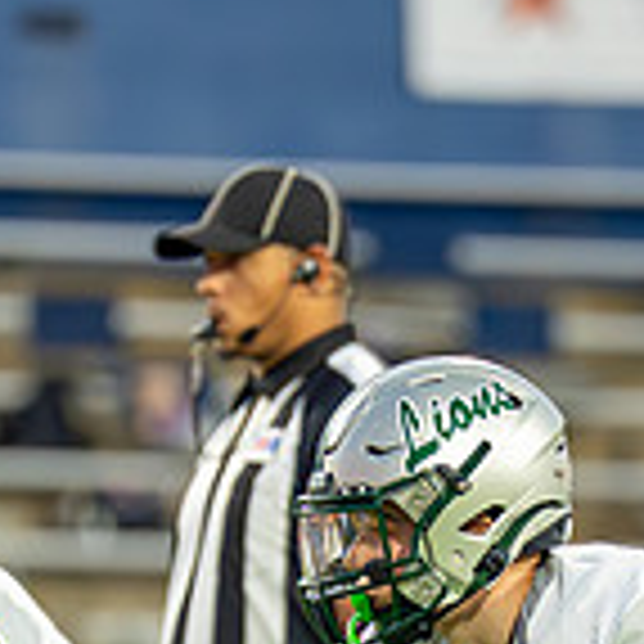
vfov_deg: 1.6
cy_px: 850
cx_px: 602
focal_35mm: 1114
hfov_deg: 1.6
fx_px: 23448
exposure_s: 1/1250
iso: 1600
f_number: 2.8
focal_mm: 200
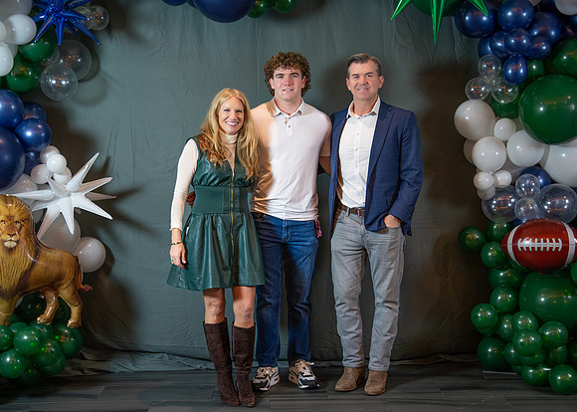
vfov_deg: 25.0
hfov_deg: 34.5
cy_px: 213
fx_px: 929
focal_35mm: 57
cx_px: 297
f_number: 1.2
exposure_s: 1/400
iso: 1000
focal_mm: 50
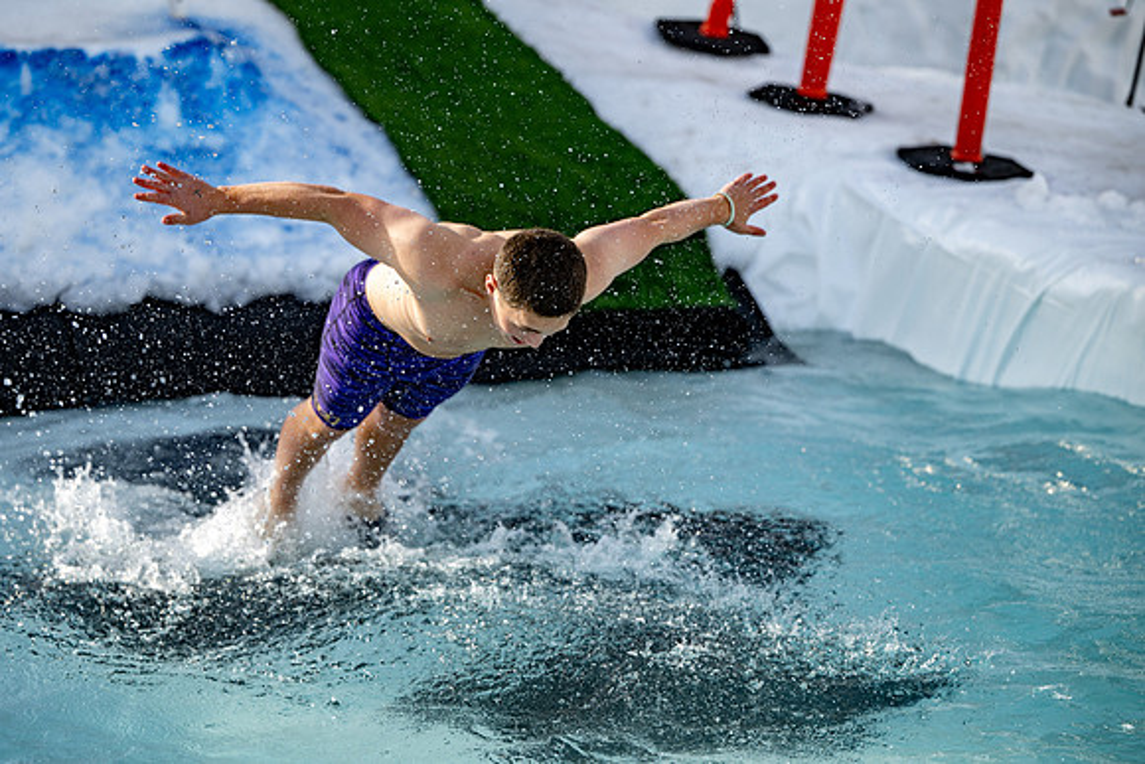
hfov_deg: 19.0
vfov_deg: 12.8
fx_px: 3413
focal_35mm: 107
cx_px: 525
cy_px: 358
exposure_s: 1/2000
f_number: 2.8
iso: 100
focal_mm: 99
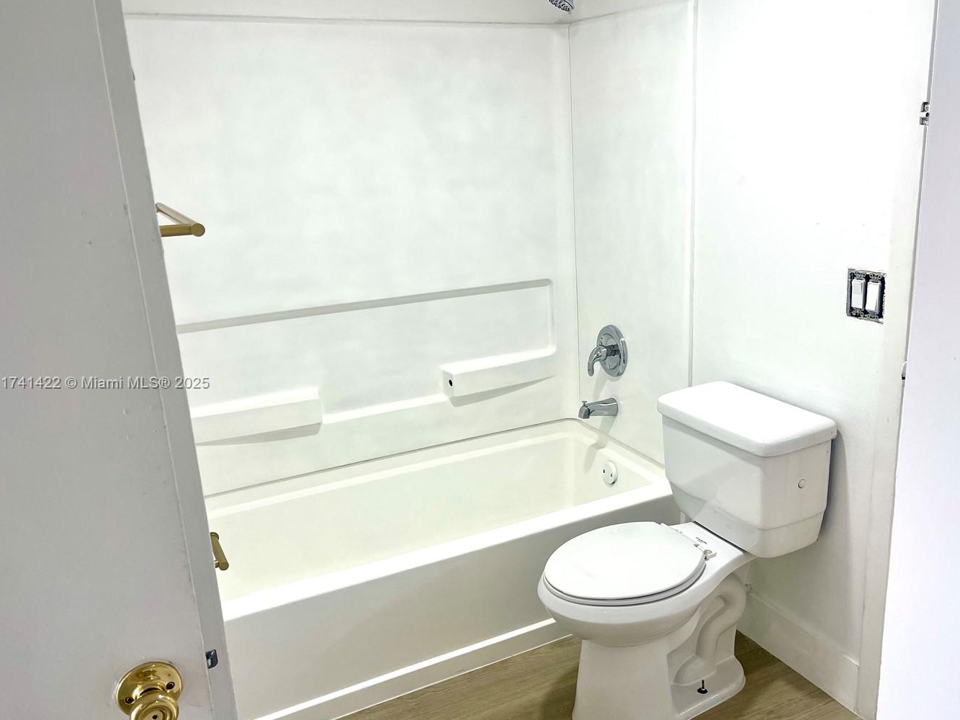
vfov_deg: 46.8
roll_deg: +1.8
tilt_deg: -17.2
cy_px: 384
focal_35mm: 30
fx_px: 832
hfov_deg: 59.7
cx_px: 555
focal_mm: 5.1
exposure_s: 1/120
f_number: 1.6
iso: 64
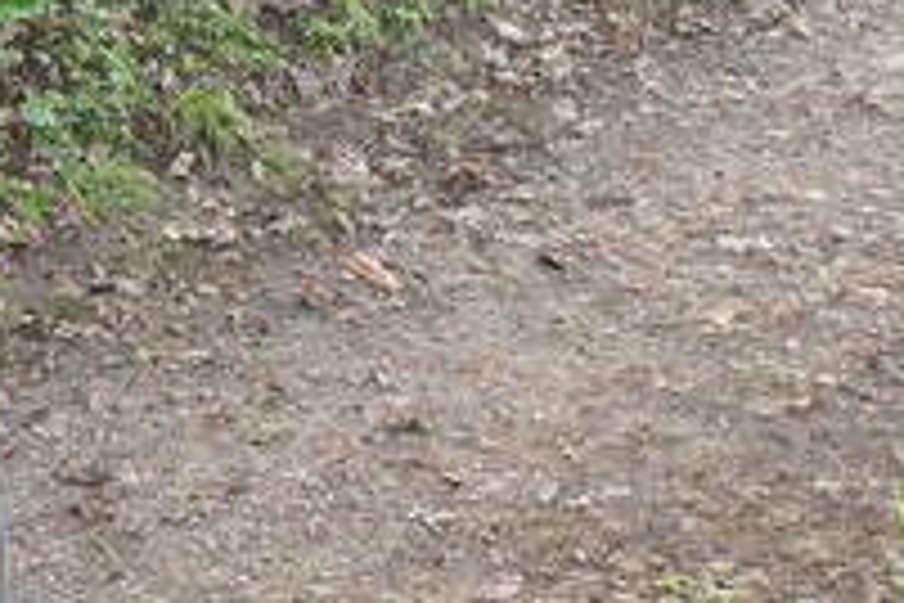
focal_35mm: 134
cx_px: -418
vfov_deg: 10.2
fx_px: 3365
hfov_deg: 14.4
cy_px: 196
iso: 160
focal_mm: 15.26
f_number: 3.2
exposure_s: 1/80
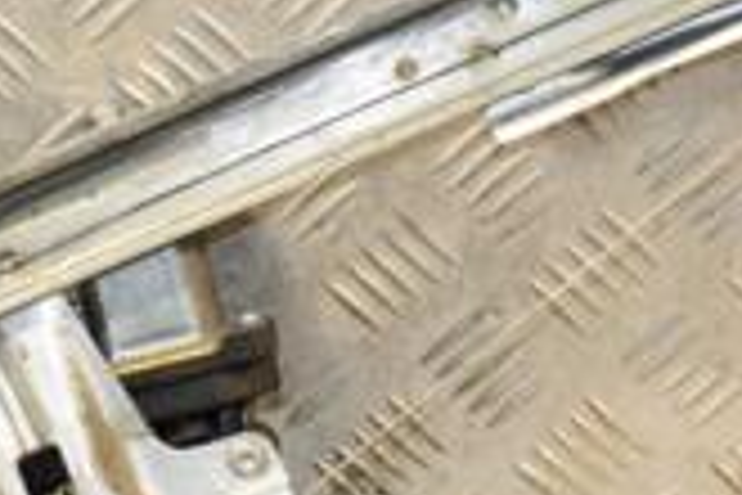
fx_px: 3833
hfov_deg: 11.0
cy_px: 284
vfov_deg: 7.4
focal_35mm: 186
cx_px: 157
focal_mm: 34
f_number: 5
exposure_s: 1/200
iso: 800
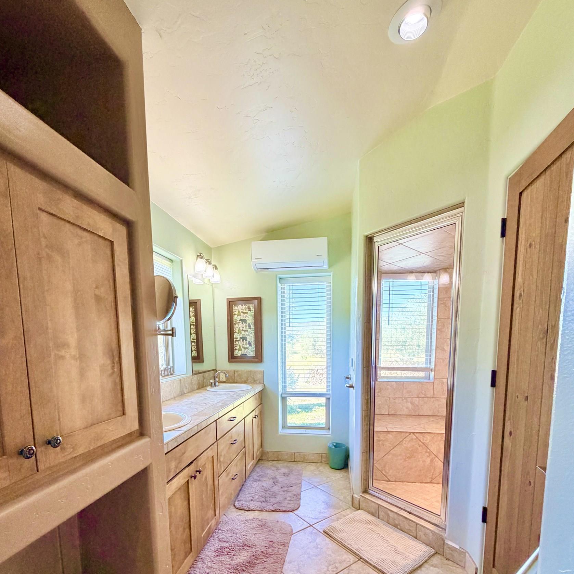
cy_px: 382
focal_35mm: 17
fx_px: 319
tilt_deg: -6.9
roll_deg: +0.2
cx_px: 279
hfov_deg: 83.9
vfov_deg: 81.2
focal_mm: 2.22
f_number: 2.2
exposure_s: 1/120
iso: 250
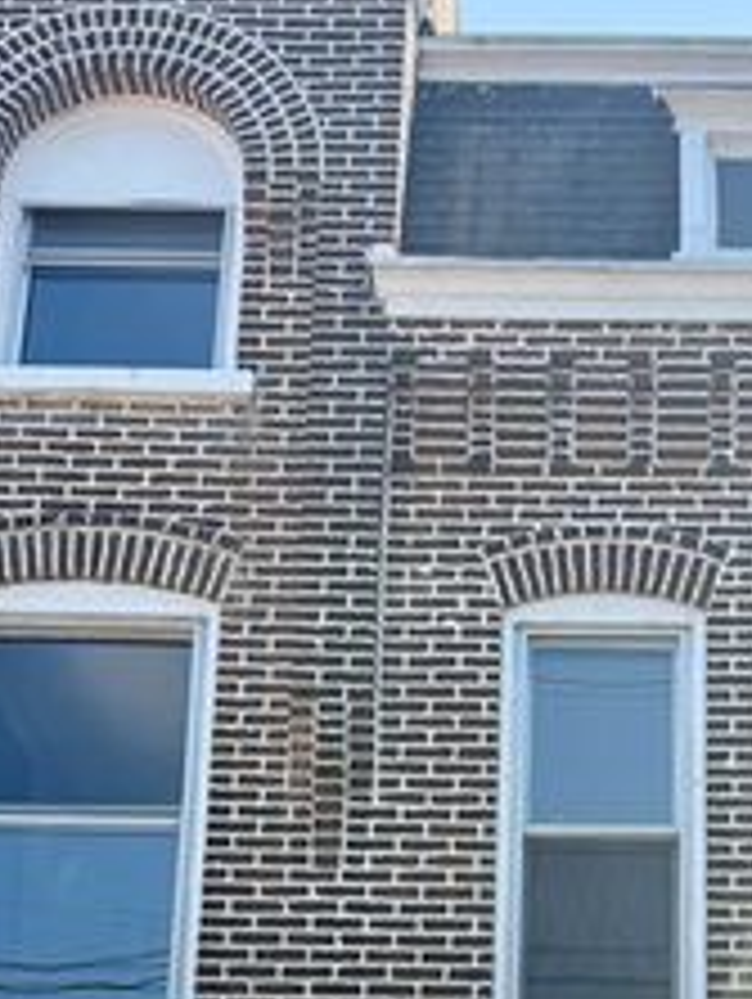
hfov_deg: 20.2
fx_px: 2082
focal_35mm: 72
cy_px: 1105
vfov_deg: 25.1
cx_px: 608
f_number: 1.78
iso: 100
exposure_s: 1/3145
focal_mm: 6.76
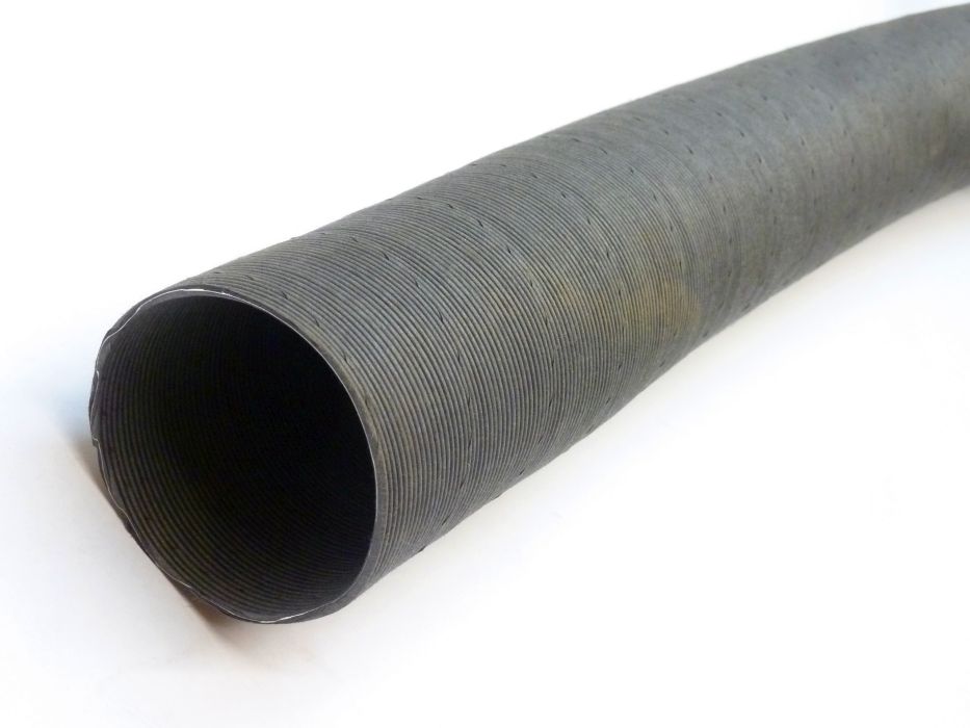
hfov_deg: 29.0
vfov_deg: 21.9
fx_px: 1878
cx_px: 485
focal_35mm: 67
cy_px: 364
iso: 400
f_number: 4.1
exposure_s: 1/20
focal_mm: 11
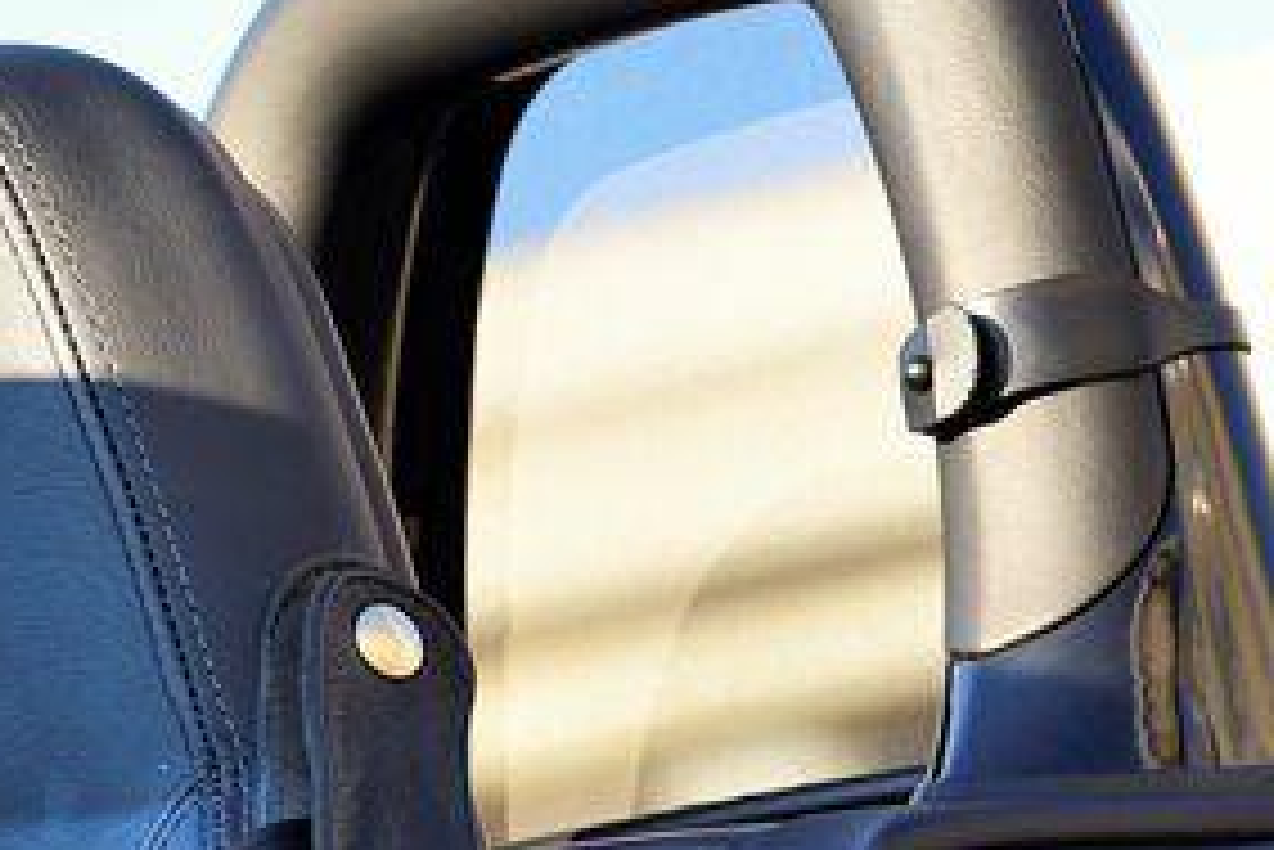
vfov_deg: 3.4
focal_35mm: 406
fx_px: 14375
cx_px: -243
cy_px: 823
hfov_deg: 5.1
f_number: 6.3
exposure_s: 1/200
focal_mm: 120
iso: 250
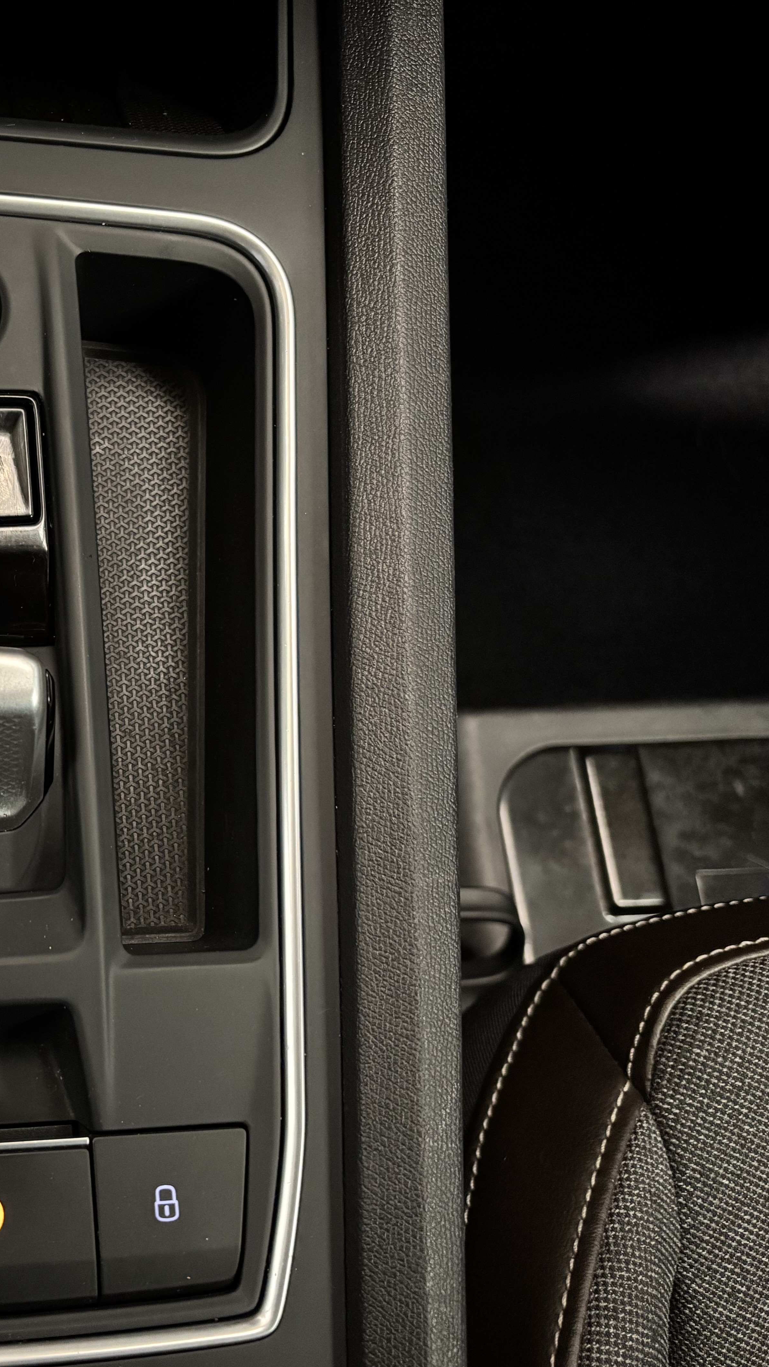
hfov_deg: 29.2
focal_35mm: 38
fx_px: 1378
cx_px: 0
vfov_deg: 52.8
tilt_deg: -68.1
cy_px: 687
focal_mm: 5.96
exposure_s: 1/25
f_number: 1.6
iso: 640
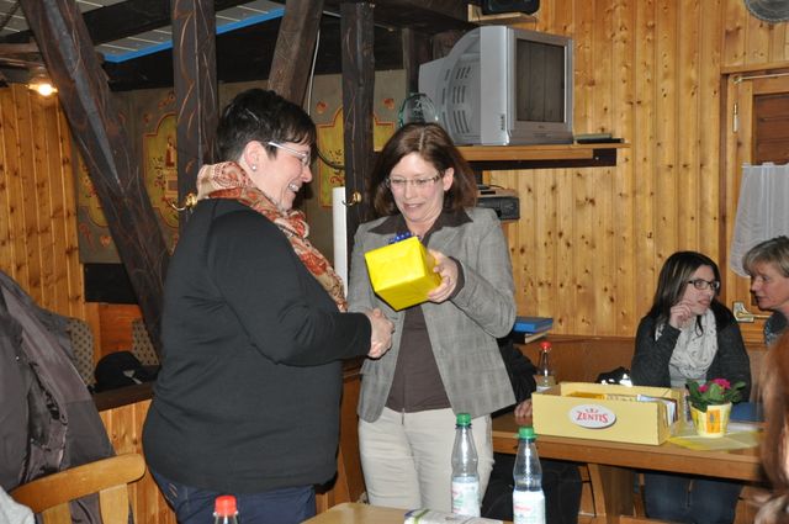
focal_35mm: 48
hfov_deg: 41.2
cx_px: 394
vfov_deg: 28.0
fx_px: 1051
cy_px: 262
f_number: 4.2
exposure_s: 1/60
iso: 800
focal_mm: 32
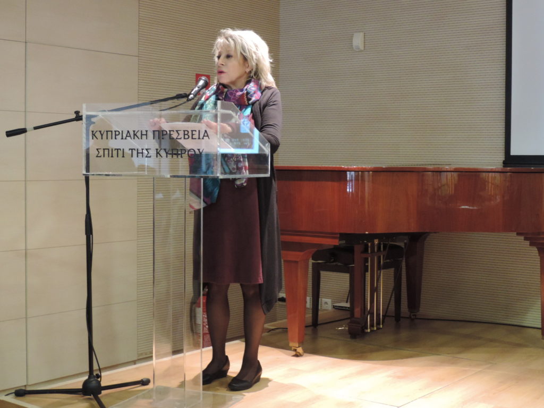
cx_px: 272
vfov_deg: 26.6
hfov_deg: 34.9
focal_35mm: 55
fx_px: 864
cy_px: 204
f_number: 3.7
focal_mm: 9.8
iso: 800
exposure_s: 1/15
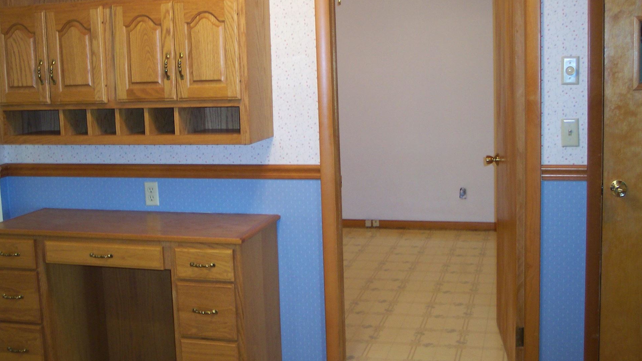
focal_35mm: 44
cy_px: 164
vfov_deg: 27.1
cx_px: 313
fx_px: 749
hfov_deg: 46.4
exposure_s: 1/30
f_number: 2.8
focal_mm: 8
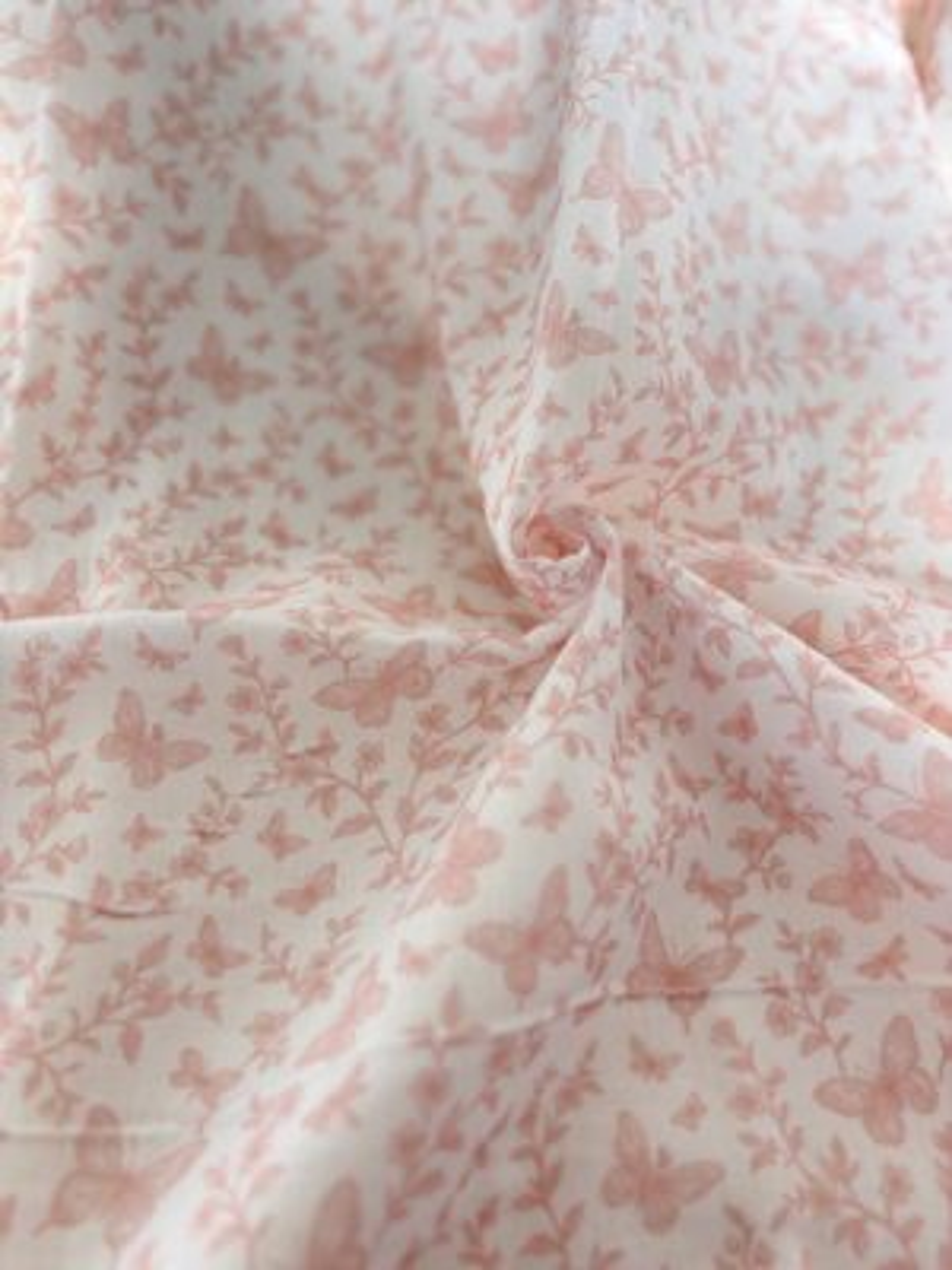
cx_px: 476
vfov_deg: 67.3
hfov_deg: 53.1
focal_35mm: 26
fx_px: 953
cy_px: 635
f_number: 1.6
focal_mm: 5.96
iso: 100
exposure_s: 1/121
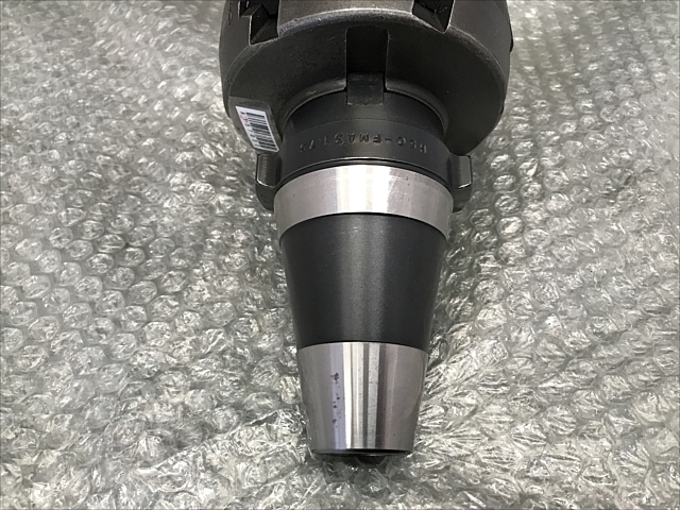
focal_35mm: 28
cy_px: 255
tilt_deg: -52.8
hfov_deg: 63.4
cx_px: 340
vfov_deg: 49.7
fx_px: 550
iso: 32
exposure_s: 1/24
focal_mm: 3.99
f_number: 1.8
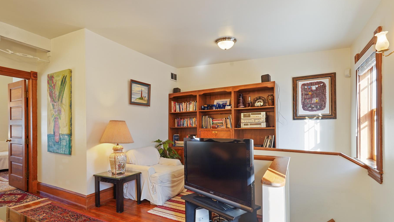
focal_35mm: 19
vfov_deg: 57.9
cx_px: 181
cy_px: 132
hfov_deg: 89.4
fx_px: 199
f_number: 9
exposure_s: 1/6
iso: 800
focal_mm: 16
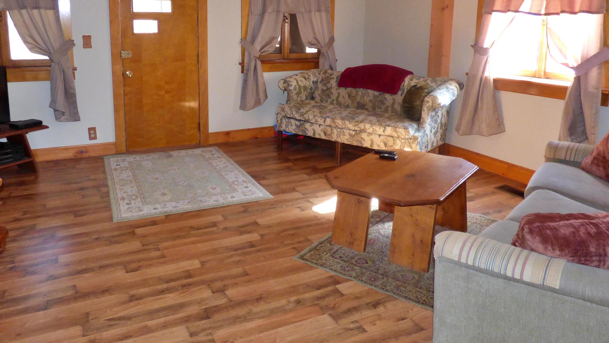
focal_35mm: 27
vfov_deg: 42.1
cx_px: 265
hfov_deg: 69.6
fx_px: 436
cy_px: 104
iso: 320
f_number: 2.8
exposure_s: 1/60
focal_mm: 3.58
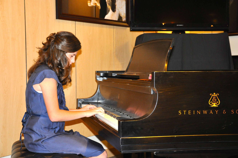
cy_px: 79
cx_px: 119
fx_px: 396
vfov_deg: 22.6
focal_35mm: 60
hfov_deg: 33.4
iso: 800
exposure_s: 1/60
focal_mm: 40
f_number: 4.5
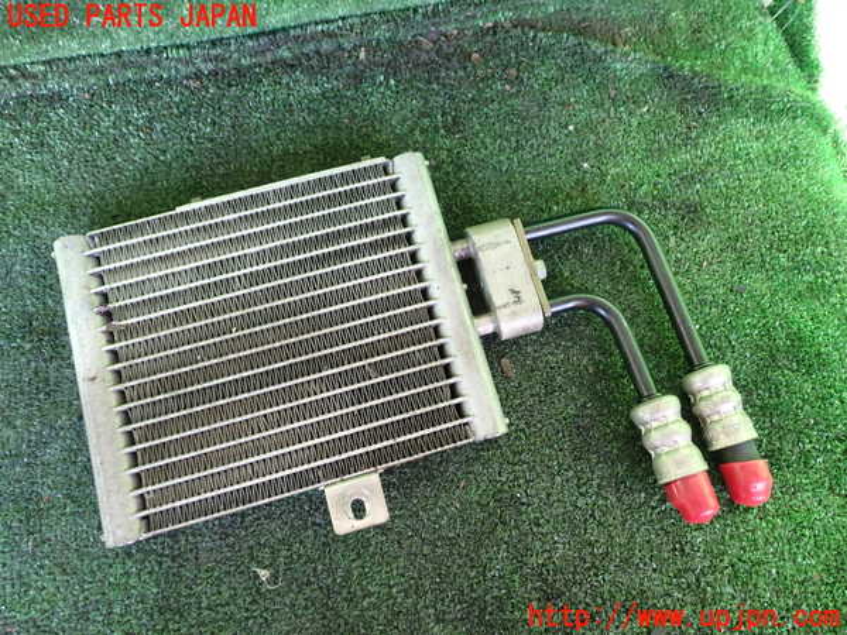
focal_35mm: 30
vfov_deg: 46.8
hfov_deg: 60.0
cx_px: 424
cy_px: 318
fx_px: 734
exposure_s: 1/50
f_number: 2.3
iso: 200
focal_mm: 5.4
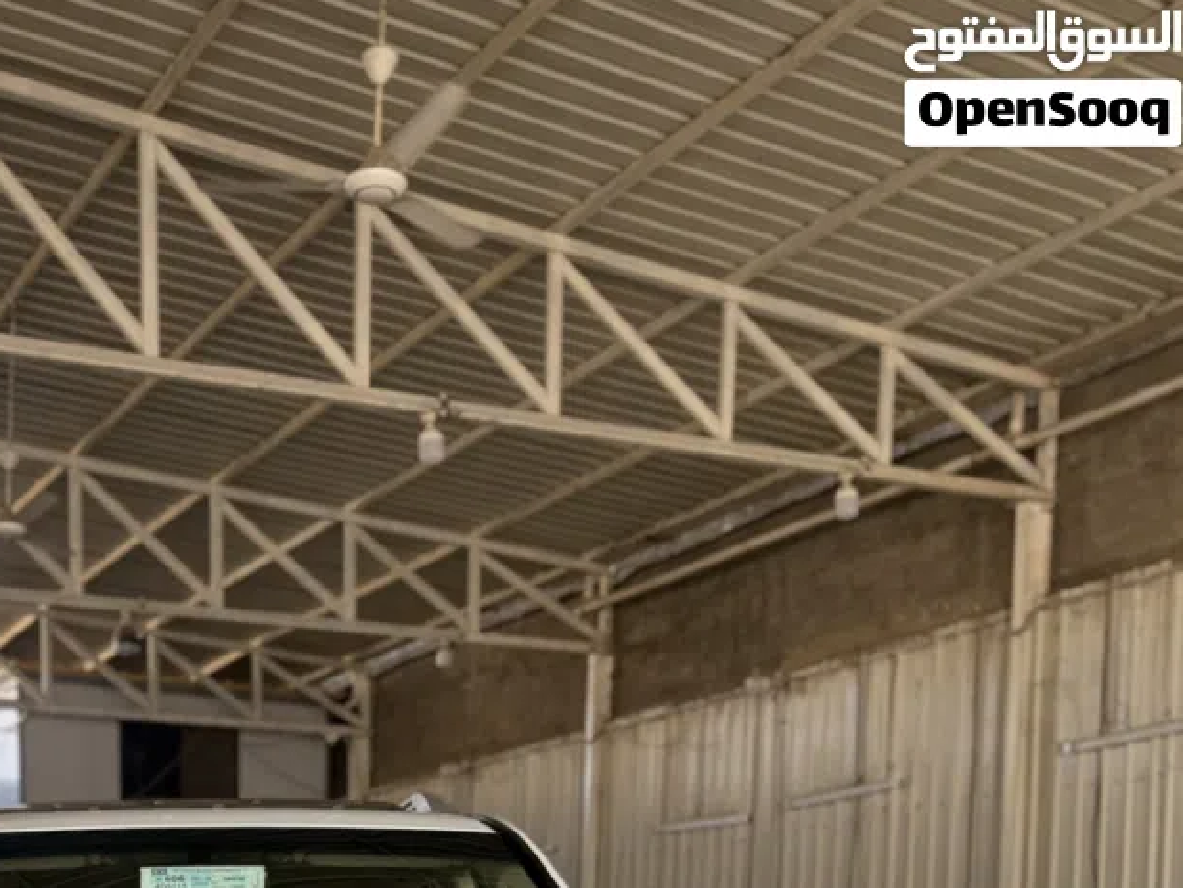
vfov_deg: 23.1
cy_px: 1270
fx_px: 1812
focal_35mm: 53
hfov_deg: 35.1
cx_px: 249
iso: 100
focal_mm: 6.76
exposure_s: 1/350
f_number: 1.78
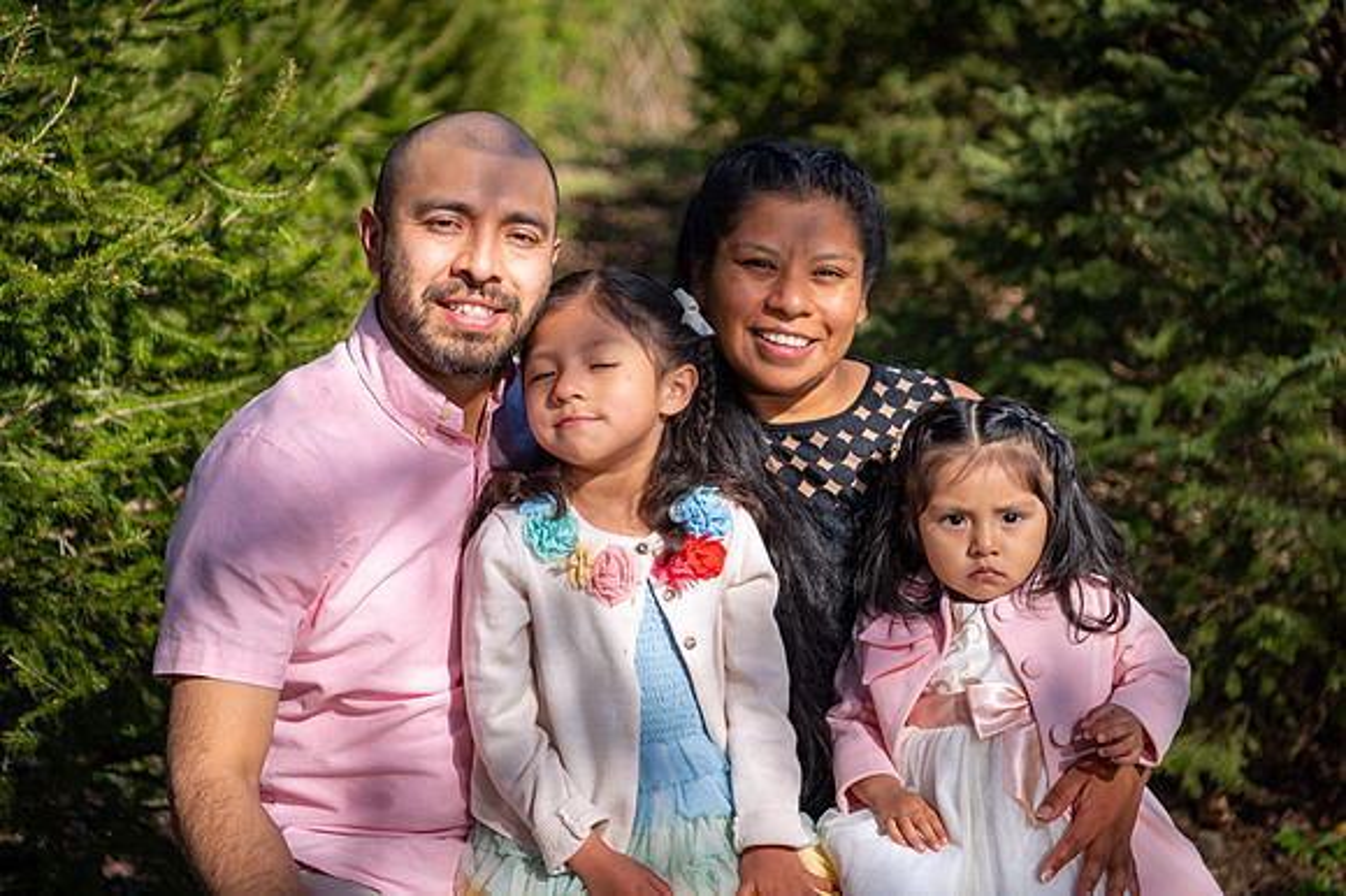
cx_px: 689
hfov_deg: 28.3
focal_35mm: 72
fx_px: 2674
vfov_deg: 19.0
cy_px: 362
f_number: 2.8
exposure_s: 1/4000
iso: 200
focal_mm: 60
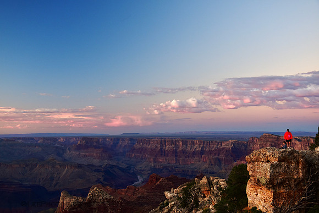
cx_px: 160
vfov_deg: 33.0
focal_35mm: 40
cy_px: 106
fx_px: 359
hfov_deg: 47.9
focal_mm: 27
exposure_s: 1/45
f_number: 4
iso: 400
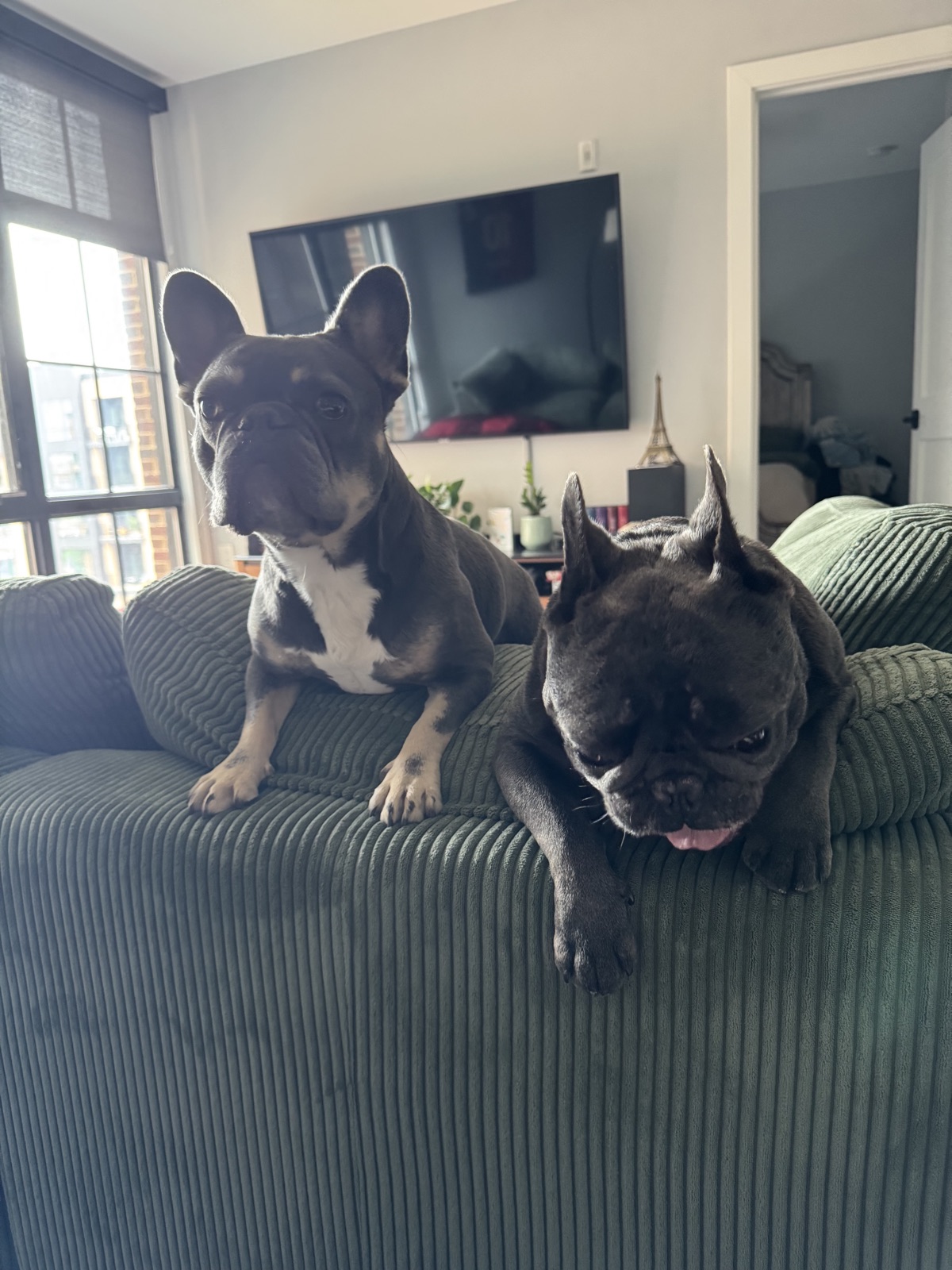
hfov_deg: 56.8
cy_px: 635
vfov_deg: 71.6
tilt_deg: -10.2
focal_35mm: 24
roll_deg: +2.3
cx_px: 476
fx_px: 880
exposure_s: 1/60
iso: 400
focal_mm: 6.76
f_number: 1.78
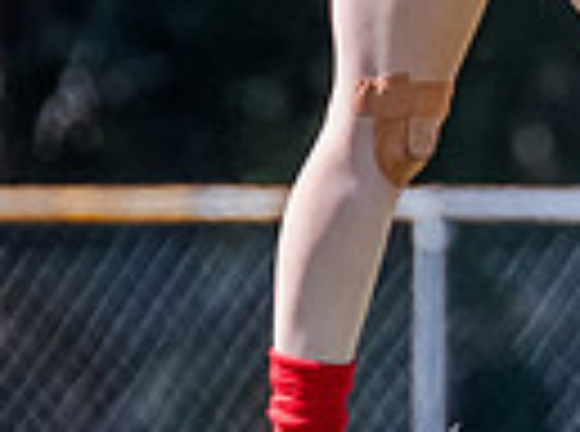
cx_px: 551
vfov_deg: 0.5
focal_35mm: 3256
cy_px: -270
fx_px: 54403
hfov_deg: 0.6
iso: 800
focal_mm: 420
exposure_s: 1/1600
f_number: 5
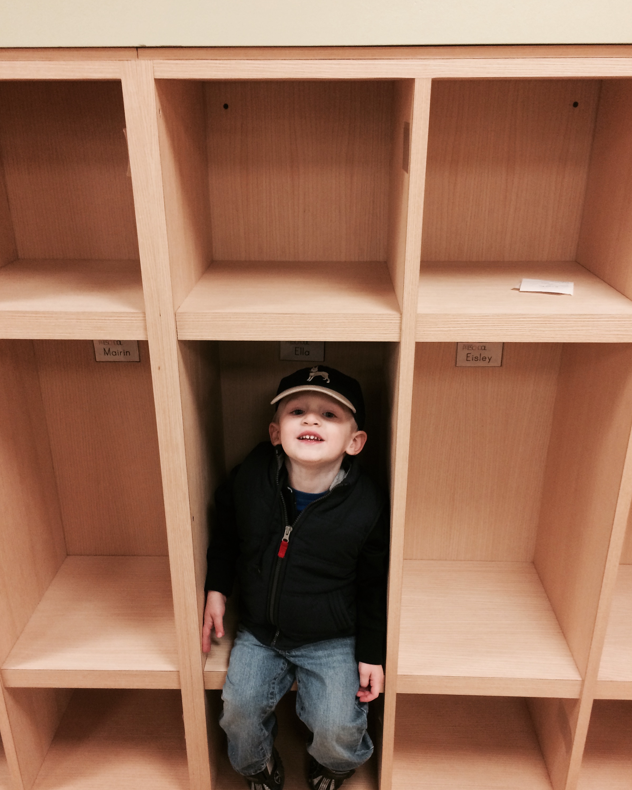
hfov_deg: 47.1
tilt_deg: -25.0
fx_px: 725
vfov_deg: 57.1
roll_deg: +0.5
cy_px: 422
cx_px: 319
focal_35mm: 31
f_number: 2.2
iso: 160
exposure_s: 1/30
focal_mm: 4.15
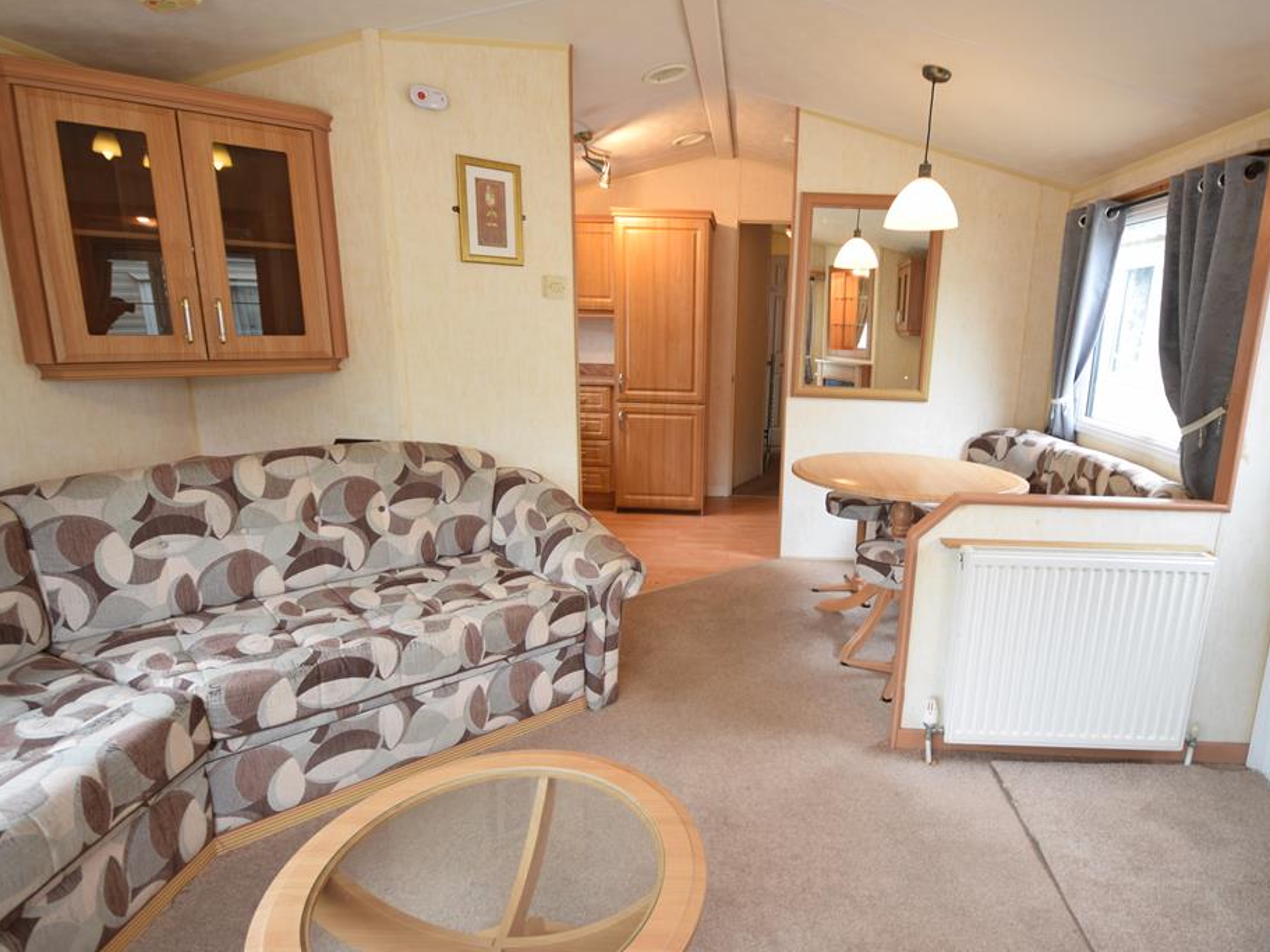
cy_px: 484
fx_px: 697
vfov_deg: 68.7
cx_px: 719
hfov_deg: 84.2
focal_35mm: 19
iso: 200
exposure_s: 1/20
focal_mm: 10
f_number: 4
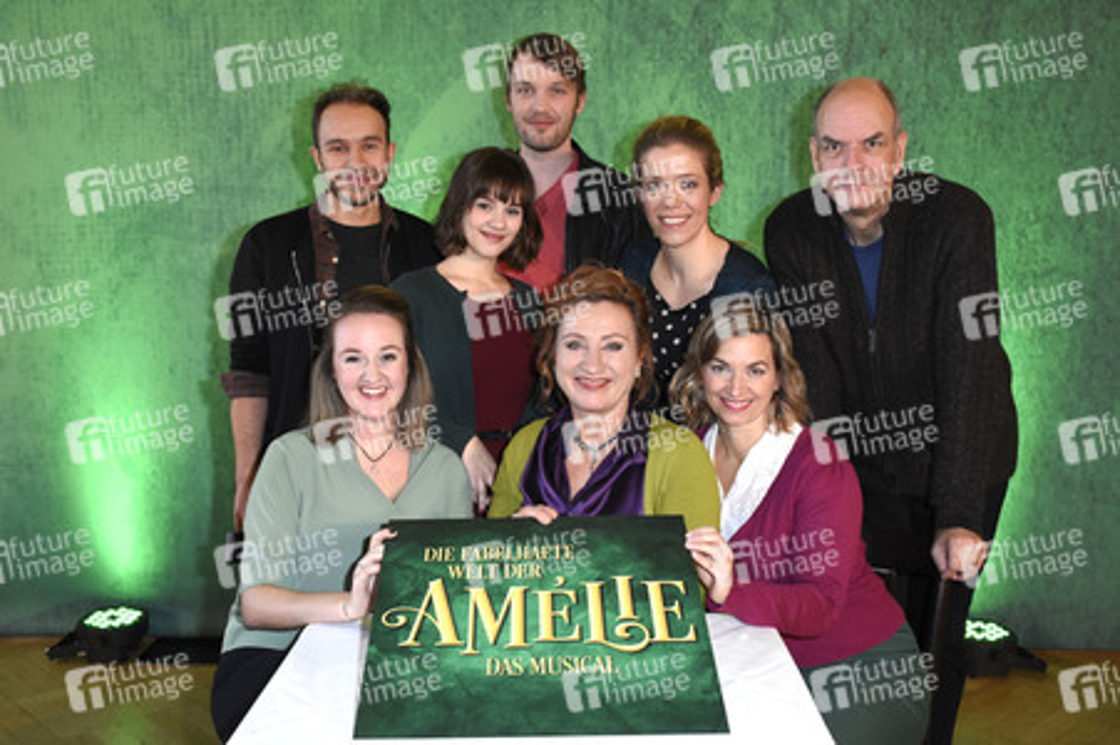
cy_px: 372
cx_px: 560
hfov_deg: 53.2
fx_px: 1119
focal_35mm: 36
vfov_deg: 36.8
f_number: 6.3
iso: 1600
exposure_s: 1/125
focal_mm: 24
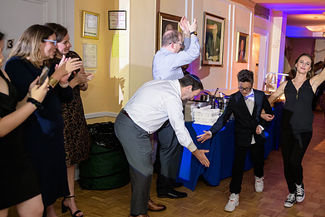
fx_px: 361
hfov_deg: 46.8
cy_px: 108
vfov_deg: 33.4
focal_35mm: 40
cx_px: 240
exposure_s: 1/125
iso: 800
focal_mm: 27
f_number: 3.2
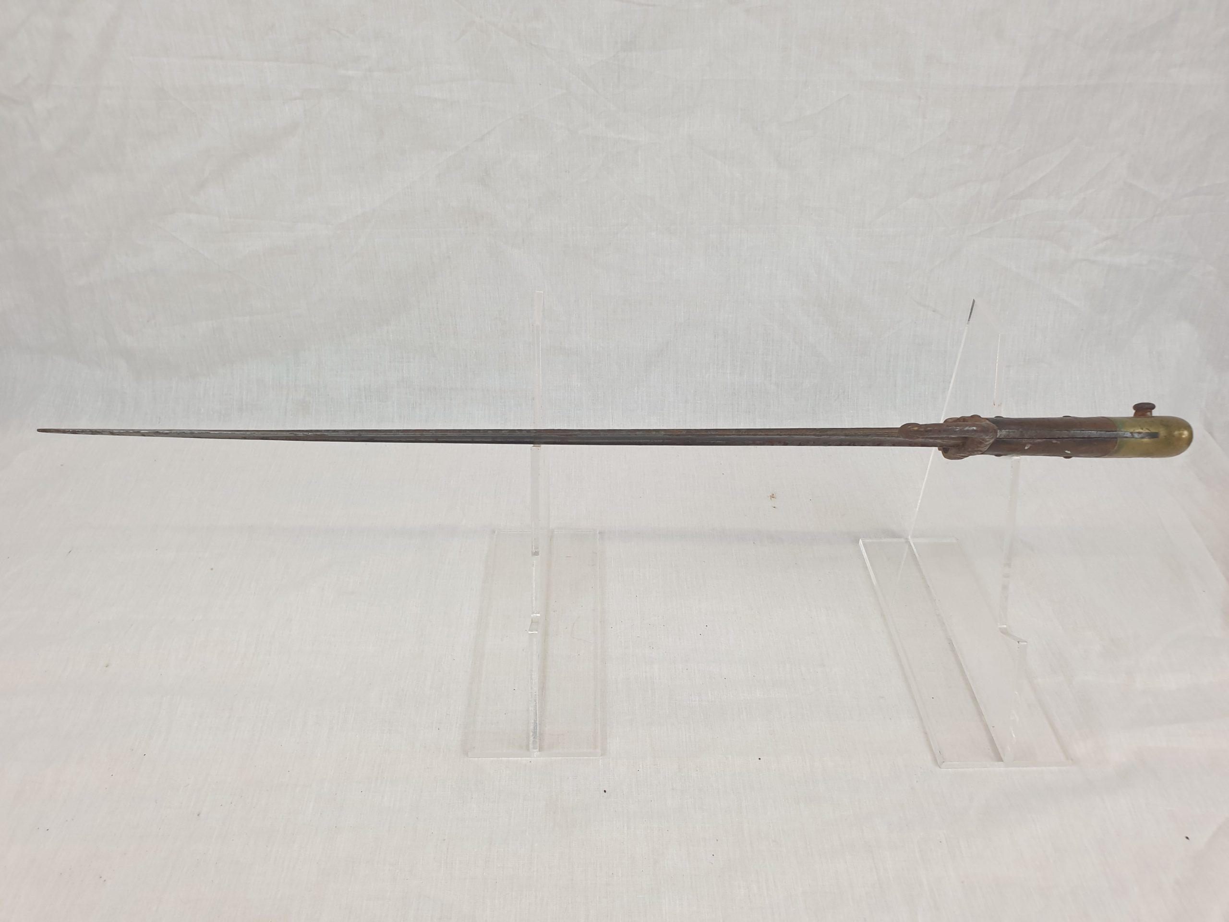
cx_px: 614
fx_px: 923
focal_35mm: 26
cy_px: 461
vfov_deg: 53.1
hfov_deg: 67.3
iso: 80
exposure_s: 1/100
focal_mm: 4.3
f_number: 2.4
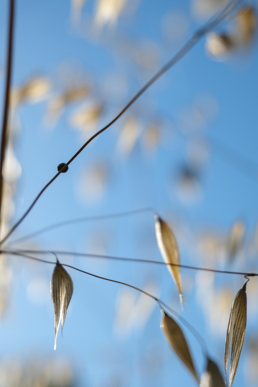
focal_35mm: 75
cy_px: 194
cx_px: 129
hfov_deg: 18.2
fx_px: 806
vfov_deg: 27.0
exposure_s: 1/1250
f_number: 4.8
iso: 160
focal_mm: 50
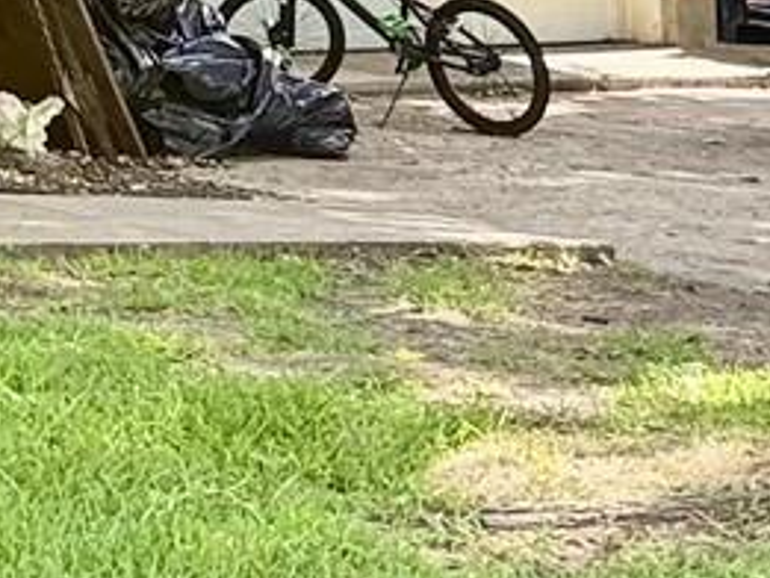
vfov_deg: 7.2
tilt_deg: +8.2
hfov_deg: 9.8
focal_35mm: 188
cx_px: -738
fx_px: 4184
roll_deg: -1.5
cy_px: -1062
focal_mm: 6.76
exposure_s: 1/524
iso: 100
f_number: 1.78
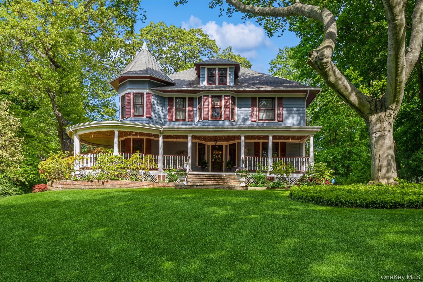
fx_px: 317
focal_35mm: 27
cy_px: 141
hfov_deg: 67.4
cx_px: 212
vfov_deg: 47.9
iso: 200
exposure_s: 1/125
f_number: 9
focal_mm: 27
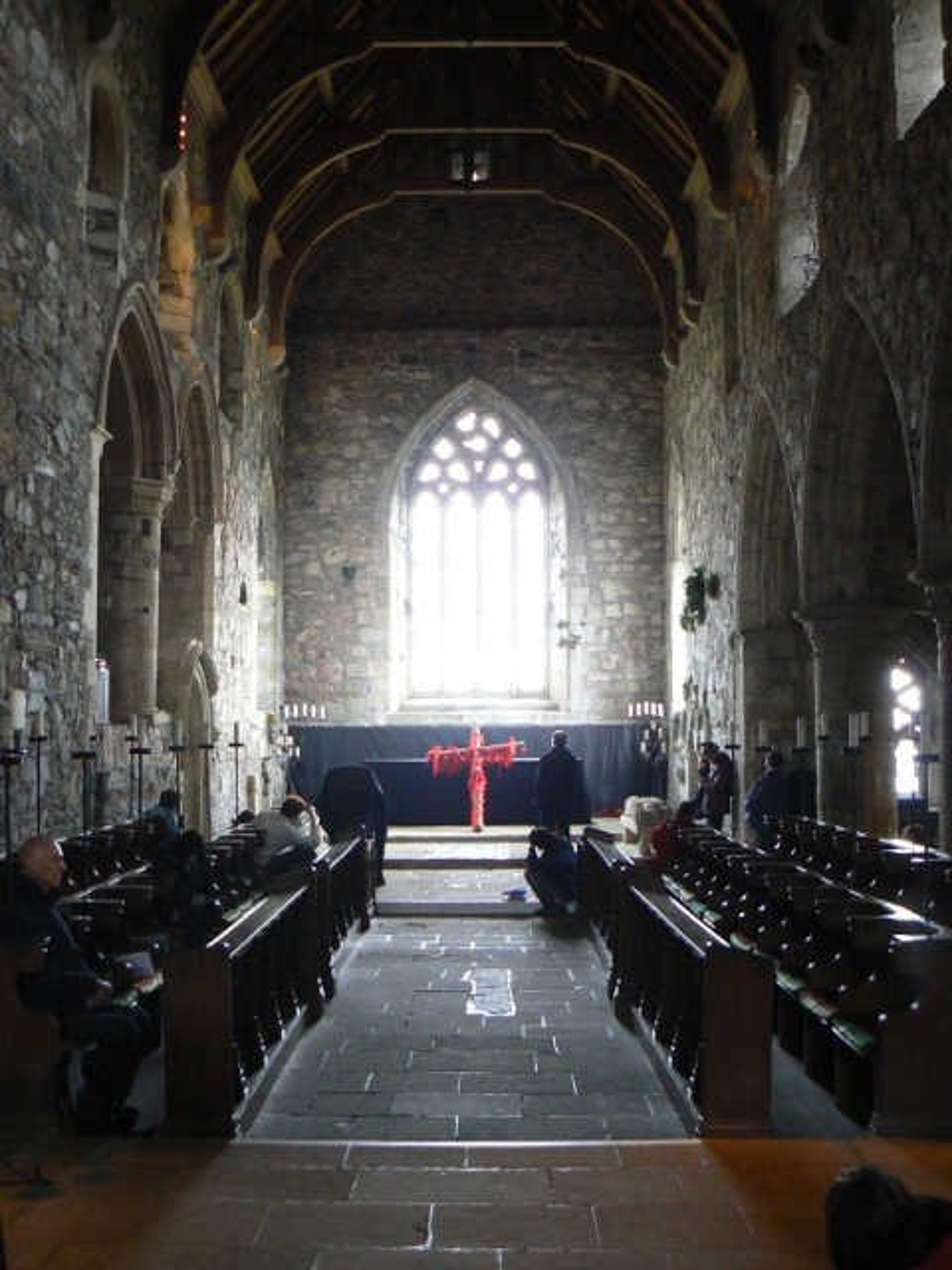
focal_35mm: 36
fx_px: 1320
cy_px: 635
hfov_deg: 39.7
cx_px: 476
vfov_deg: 51.4
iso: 200
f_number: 2.8
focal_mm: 6
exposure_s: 1/15
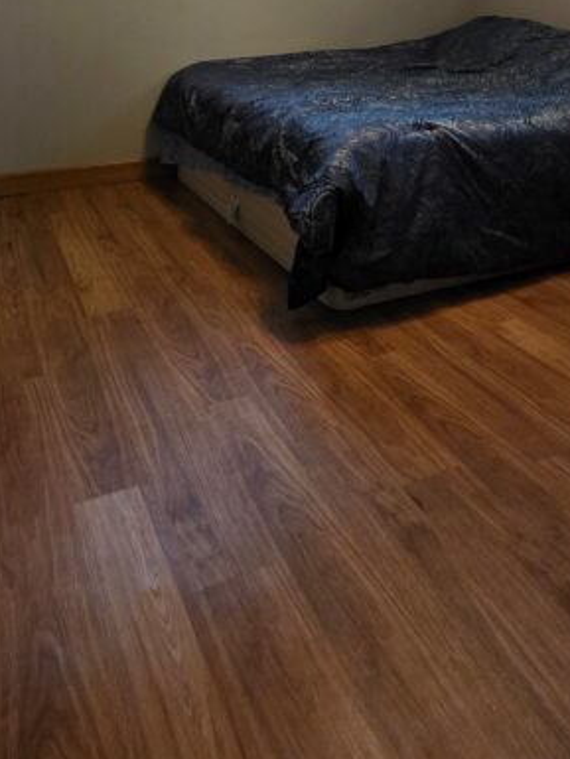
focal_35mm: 27
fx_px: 592
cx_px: 201
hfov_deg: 50.7
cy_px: -10
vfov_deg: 51.4
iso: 640
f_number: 1.9
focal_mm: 2.2
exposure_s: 1/60
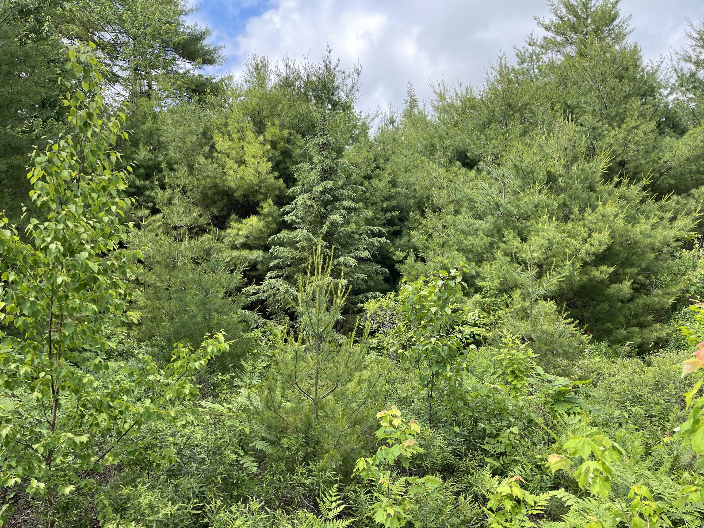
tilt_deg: -0.2
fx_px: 529
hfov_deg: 67.3
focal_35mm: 26
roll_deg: -1.1
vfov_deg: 53.1
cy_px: 264
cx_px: 352
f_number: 1.6
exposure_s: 1/887
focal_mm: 5.1
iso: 32
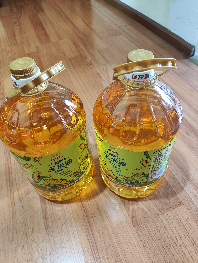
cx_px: 99
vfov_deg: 71.6
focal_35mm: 24
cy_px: 132
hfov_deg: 56.9
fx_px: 183
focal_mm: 4.68
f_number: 1.8
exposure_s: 1/33.3
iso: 782
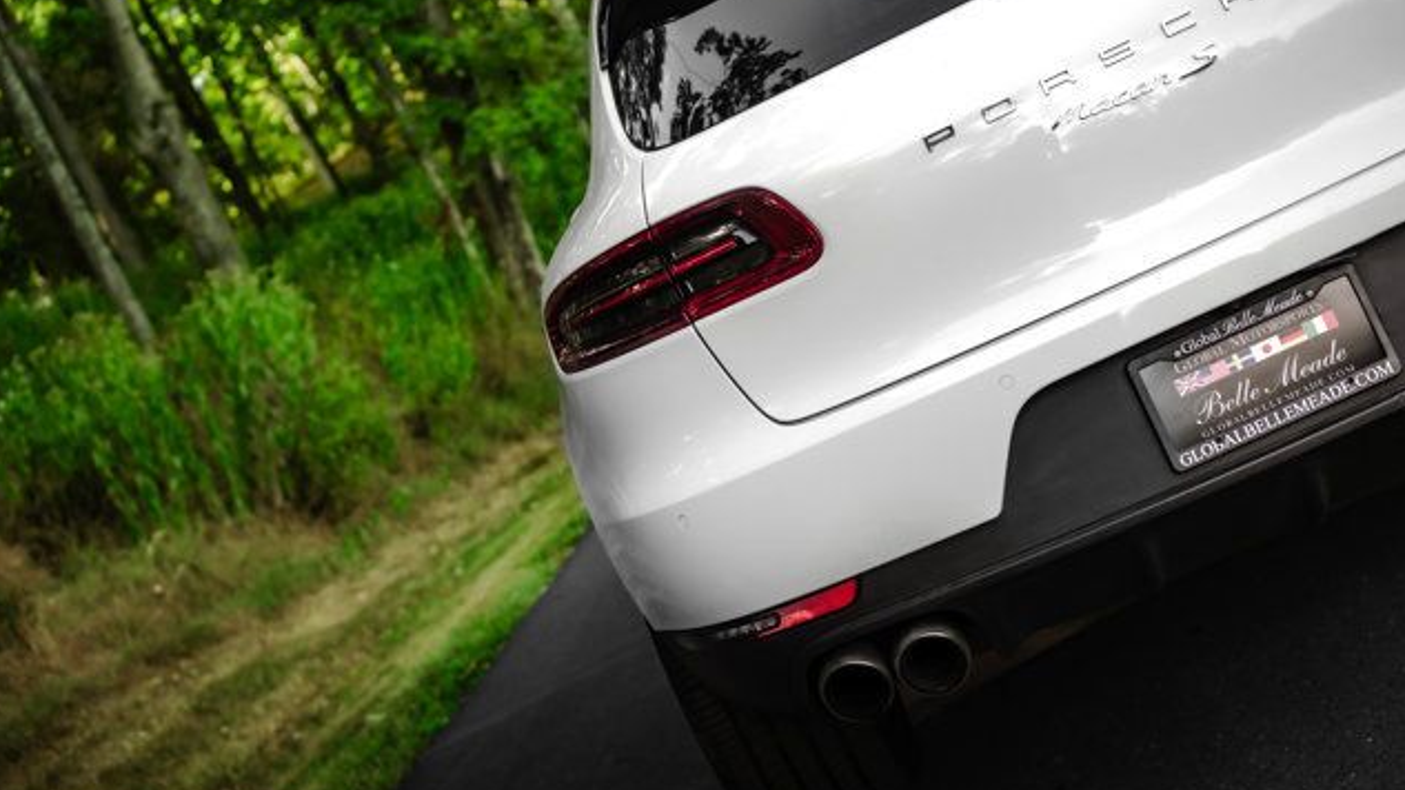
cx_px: 699
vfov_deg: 22.6
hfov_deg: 39.2
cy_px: 440
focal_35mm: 53
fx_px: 1974
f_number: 4
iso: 640
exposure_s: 1/500
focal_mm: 50
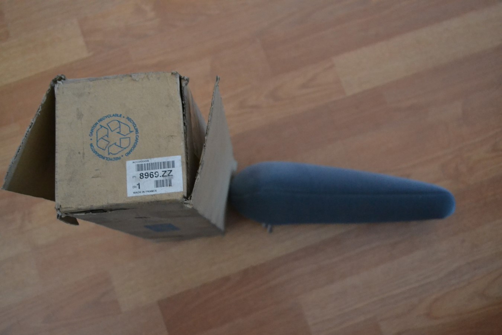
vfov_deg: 36.9
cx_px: 251
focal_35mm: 36
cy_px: 168
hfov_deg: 53.1
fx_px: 502
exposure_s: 1/30
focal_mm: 24
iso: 3200
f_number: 4
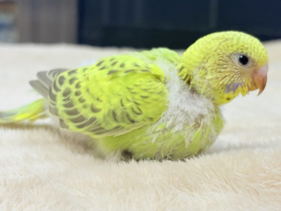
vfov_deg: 28.0
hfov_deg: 36.8
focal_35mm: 52
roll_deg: -1.7
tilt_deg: -12.1
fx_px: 422
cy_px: 106
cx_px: 140
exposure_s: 1/121
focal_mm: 5.96
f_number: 1.6
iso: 40
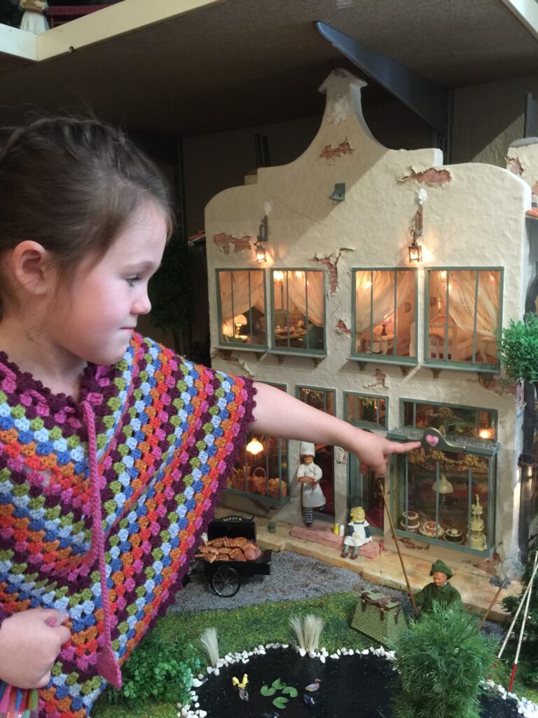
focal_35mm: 29
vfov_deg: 61.7
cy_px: 359
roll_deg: +1.4
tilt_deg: -8.9
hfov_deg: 48.2
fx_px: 601
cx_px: 269
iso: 100
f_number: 2.2
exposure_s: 1/10
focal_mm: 4.15
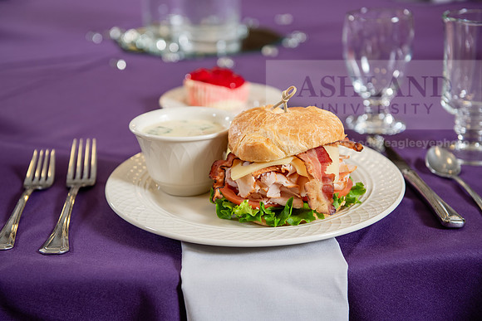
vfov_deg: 22.6
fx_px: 803
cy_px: 160
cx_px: 241
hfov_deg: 33.4
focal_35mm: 60
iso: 400
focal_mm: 60
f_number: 4
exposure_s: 1/160
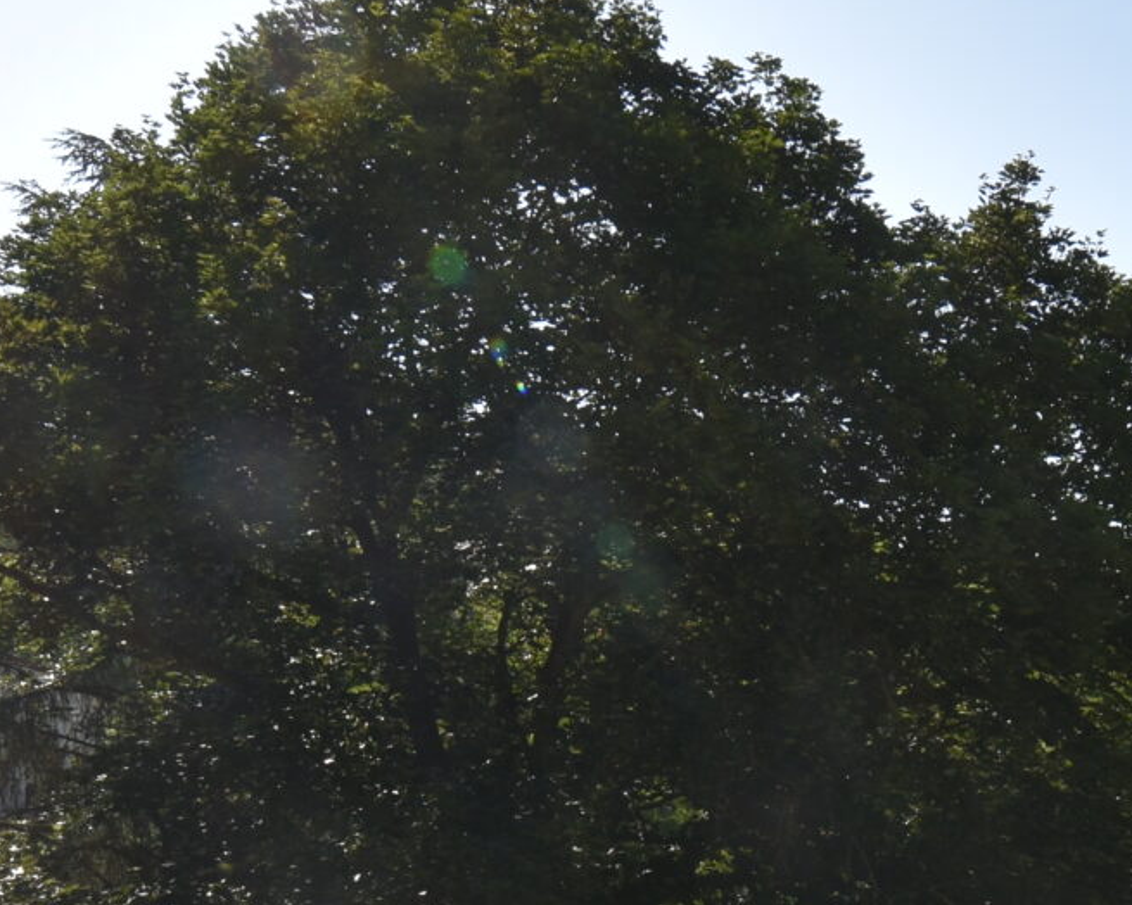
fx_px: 1843
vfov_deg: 26.9
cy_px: 776
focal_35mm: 55
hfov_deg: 33.8
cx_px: 757
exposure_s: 1/200
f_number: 10
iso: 100
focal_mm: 10
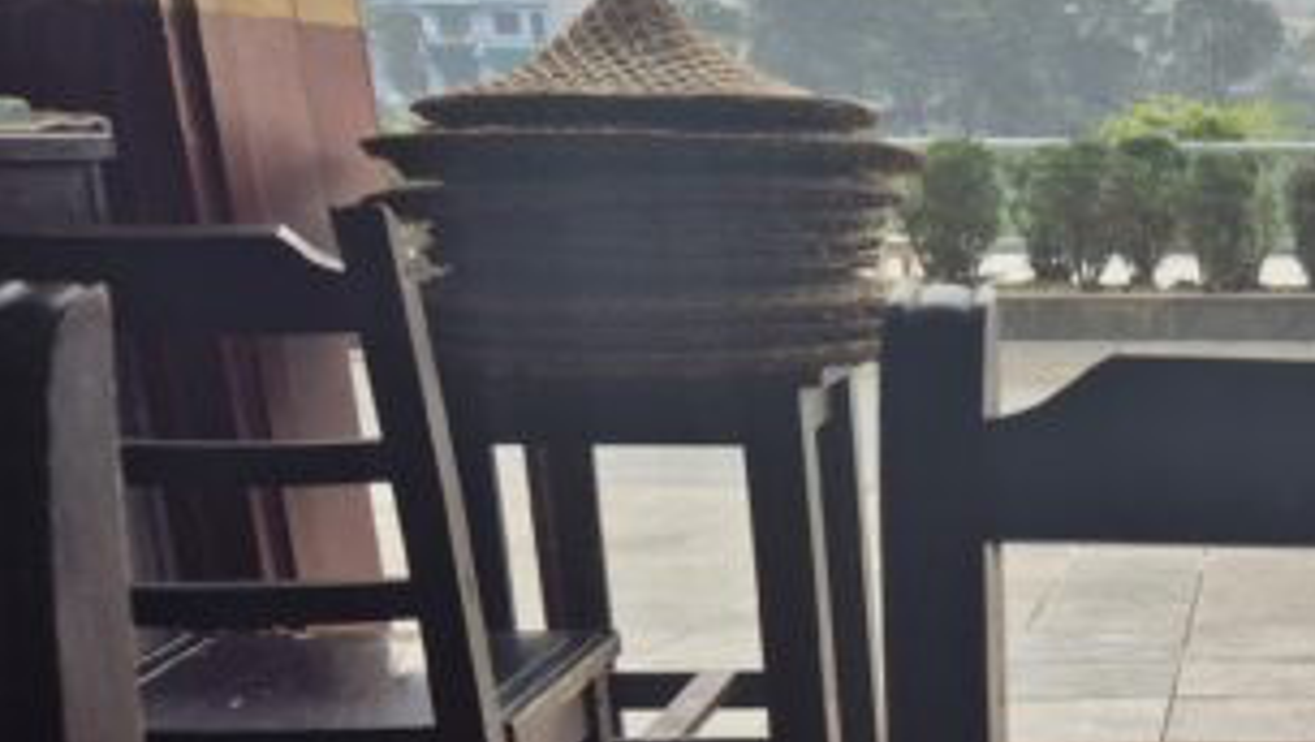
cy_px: 915
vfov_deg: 18.1
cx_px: 1410
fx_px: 2198
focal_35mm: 63
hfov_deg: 30.2
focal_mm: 5.4
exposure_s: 1/698
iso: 25
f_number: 1.8
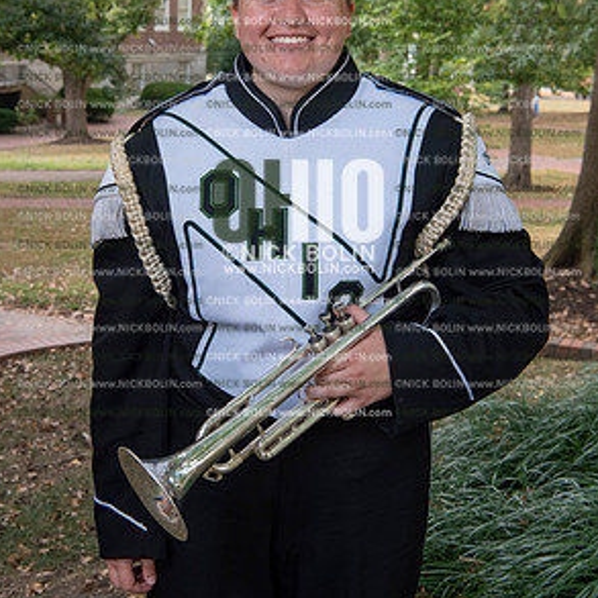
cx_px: 298
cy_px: 216
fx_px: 1173
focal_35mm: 60
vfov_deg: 28.5
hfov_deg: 28.6
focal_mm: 46
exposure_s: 1/100
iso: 500
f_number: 8
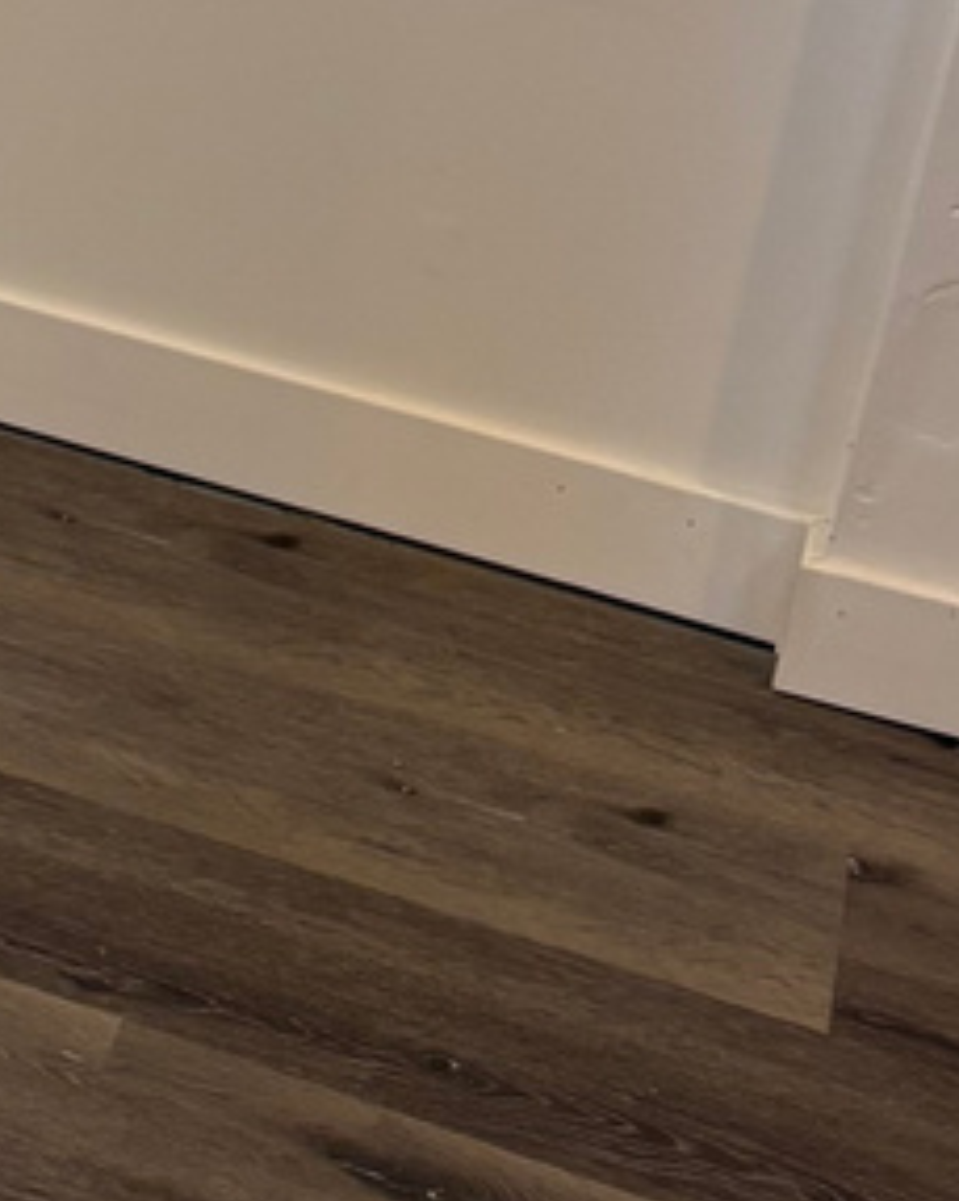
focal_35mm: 136
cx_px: -1235
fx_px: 4833
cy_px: -590
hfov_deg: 10.1
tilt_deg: -16.9
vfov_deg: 13.4
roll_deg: -6.4
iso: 100
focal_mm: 5.96
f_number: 1.6
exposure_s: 1/60
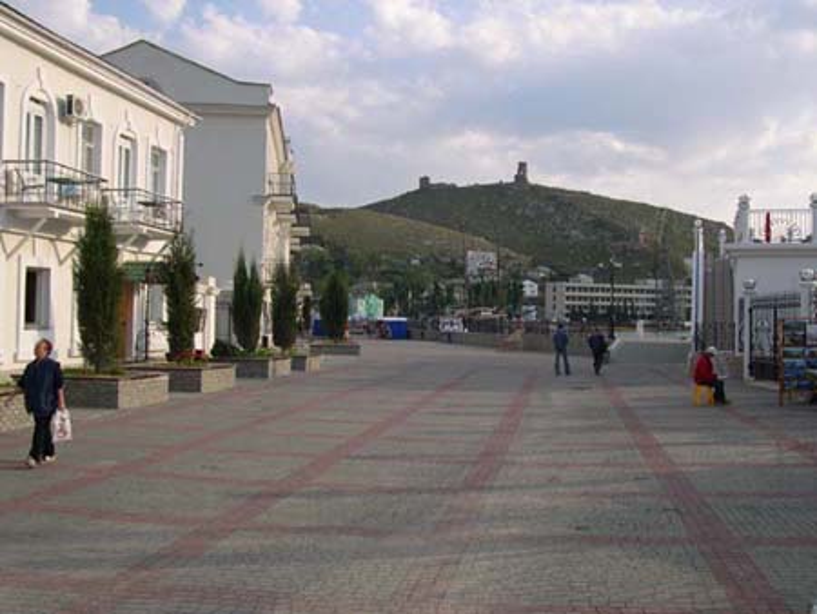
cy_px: 307
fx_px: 897
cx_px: 408
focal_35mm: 38
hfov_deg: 49.0
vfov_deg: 37.8
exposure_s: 1/134
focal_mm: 8
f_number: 7.6
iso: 100
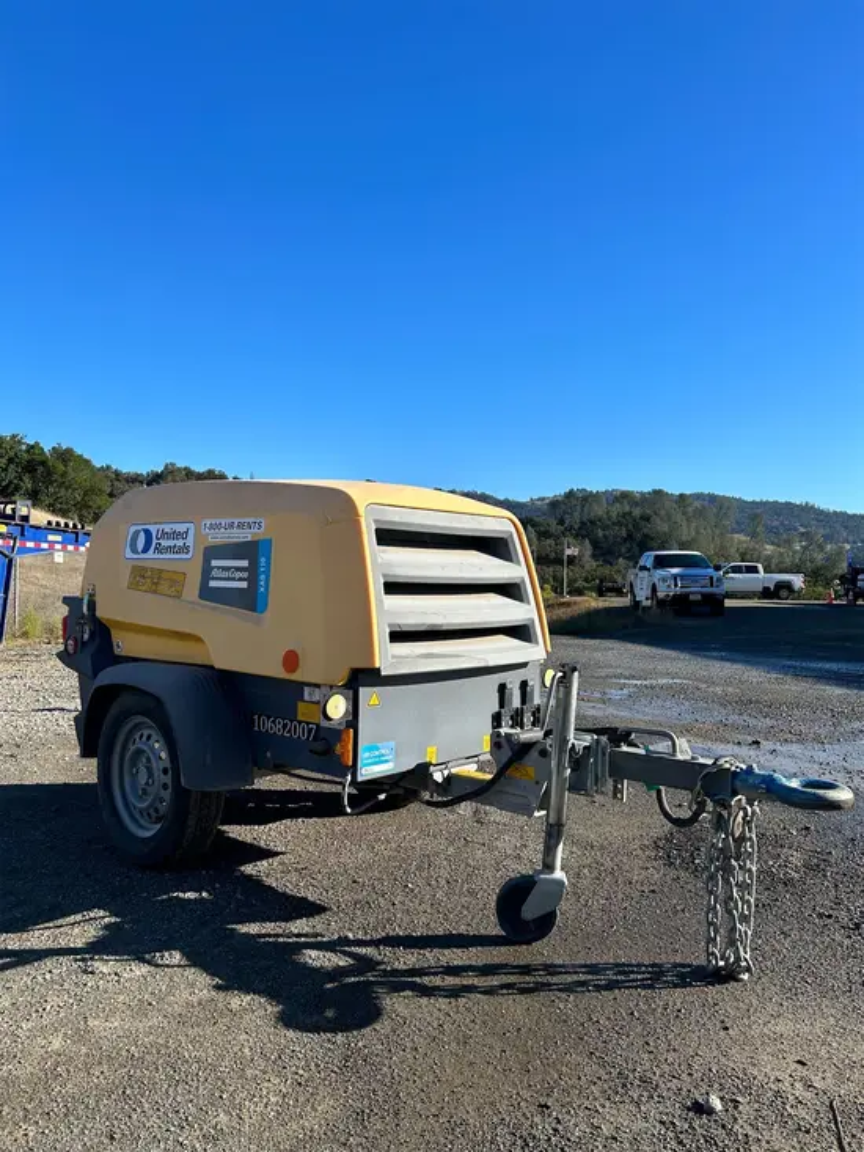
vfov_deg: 67.3
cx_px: 432
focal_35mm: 26
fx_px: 865
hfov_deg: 53.1
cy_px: 576
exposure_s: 1/3257
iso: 50
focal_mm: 5.7
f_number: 1.5
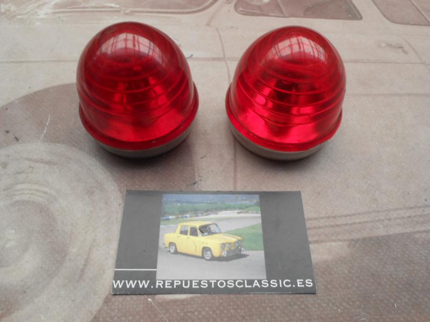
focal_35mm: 26
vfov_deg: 53.1
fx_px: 323
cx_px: 215
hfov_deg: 67.3
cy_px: 161
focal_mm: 4.6
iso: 100
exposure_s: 1/30
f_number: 3.5
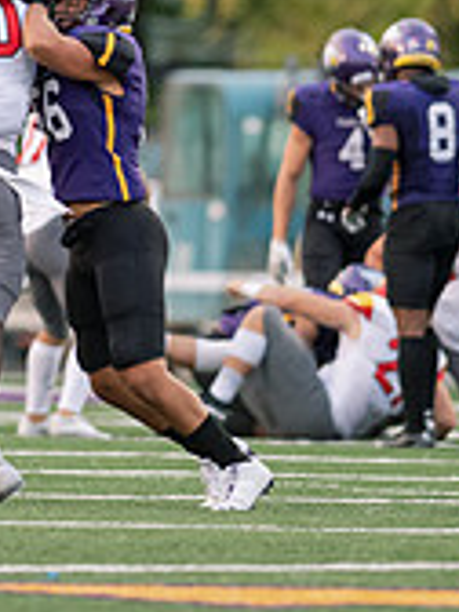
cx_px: 26
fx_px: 17574
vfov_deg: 2.0
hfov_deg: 1.5
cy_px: 53
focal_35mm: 994
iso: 2000
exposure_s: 1/800
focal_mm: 300
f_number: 2.8
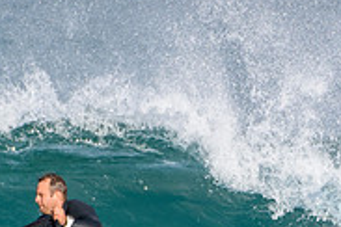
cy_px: 319
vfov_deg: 0.6
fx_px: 22552
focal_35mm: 2381
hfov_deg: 0.9
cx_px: 43
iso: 400
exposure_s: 1/2000
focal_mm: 500
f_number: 5.6
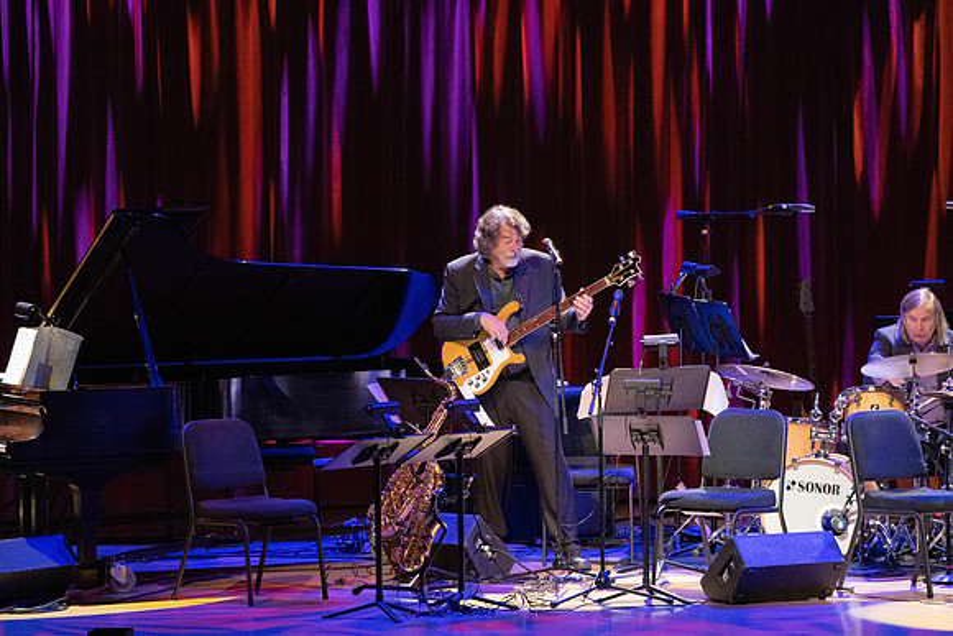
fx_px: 6937
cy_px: 318
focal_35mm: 262
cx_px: 476
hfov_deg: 7.9
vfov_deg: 5.2
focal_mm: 262
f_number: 6.3
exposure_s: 1/250
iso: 8000
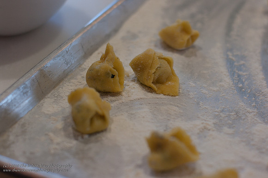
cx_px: 134
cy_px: 89
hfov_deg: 27.0
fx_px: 558
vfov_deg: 18.1
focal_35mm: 75
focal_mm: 50
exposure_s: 1/180
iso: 800
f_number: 2.8
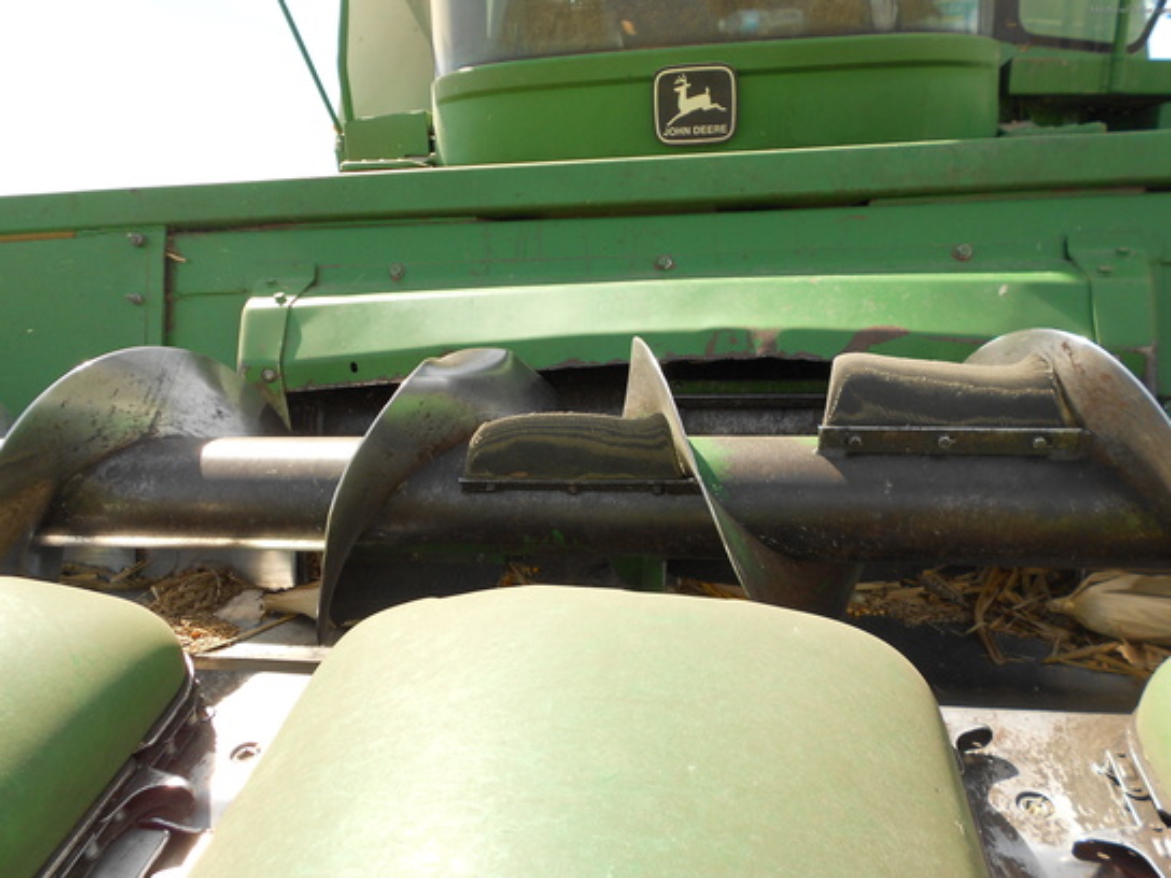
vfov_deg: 53.1
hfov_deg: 67.3
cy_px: 439
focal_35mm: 26
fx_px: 880
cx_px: 586
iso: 80
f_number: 3.2
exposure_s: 1/400
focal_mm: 4.6
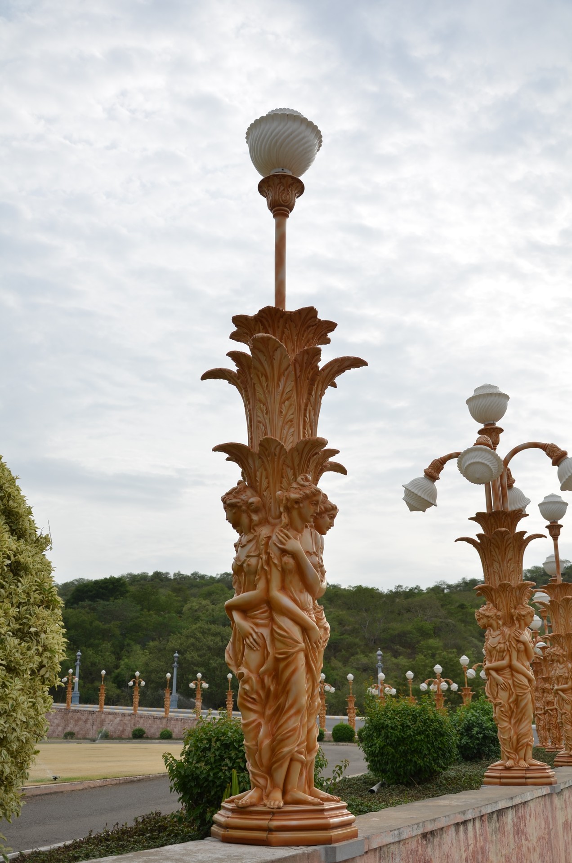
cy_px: 432
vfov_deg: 53.2
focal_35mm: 36
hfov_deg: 36.7
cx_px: 286
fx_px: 862
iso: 100
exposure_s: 1/500
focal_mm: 24
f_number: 5.6
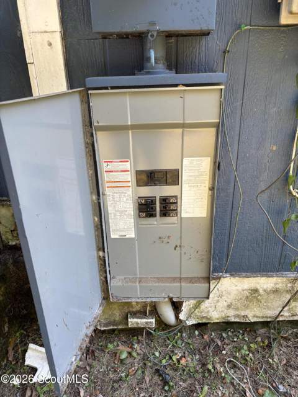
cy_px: 198
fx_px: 298
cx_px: 149
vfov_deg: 67.3
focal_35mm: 26
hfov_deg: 53.1
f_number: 1.6
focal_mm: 5.96
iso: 50
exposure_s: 1/121
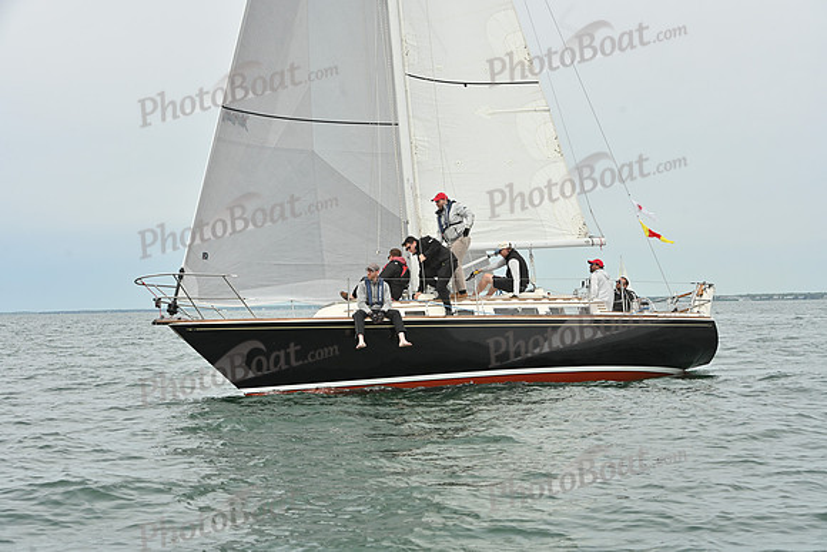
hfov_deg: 28.8
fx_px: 1608
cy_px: 276
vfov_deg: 19.5
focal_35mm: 70
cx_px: 414
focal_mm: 70
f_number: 8
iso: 320
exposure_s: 1/1000
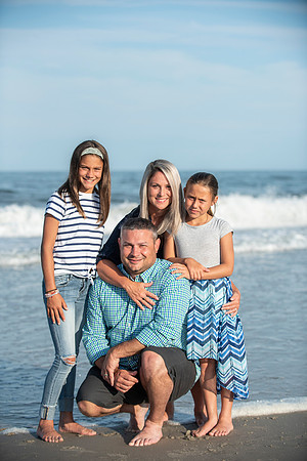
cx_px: 154
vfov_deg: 25.4
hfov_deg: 17.1
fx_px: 1023
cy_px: 230
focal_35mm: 80
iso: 250
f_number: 3.5
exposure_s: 1/2000
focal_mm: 80
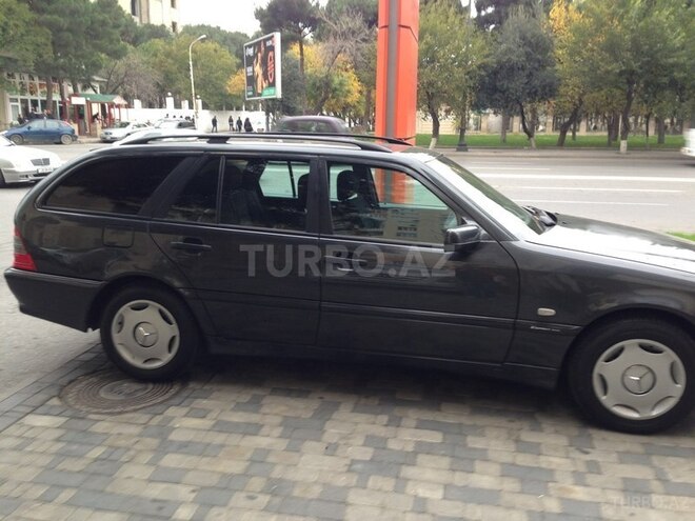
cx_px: 348
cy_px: 260
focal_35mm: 33
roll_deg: +0.3
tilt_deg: -12.2
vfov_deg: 42.9
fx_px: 663
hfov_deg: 55.4
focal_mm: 4.12
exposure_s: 1/40
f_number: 2.4
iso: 50
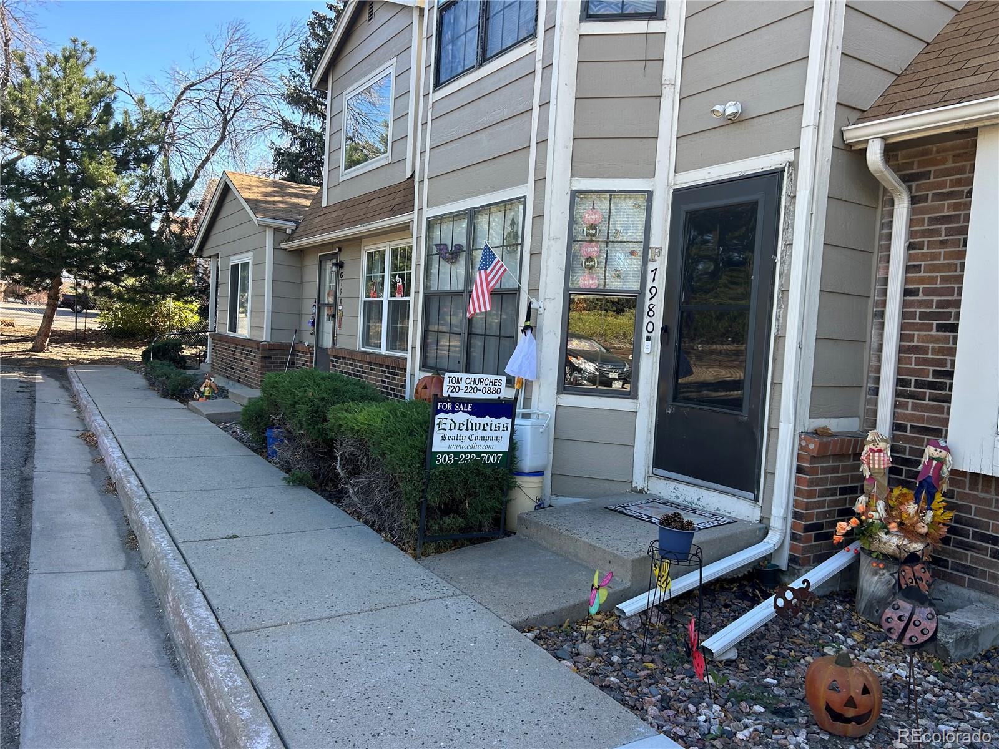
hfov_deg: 67.3
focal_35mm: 26
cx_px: 500
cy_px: 374
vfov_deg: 53.1
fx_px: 750
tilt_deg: -3.8
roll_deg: -2.5
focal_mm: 5.7
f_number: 1.5
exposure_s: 1/476
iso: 50
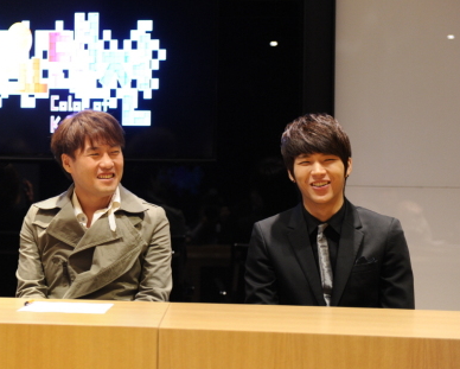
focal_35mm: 91
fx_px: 1240
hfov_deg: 20.8
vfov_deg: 16.9
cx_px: 92
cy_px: 135
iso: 2000
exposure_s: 1/80
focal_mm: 58
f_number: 2.8
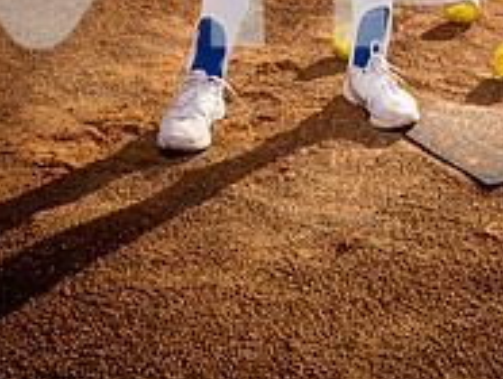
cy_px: -225
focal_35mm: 72
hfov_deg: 26.9
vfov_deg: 17.8
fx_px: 1048
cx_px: 308
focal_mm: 31
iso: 100
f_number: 7.1
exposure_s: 1/250
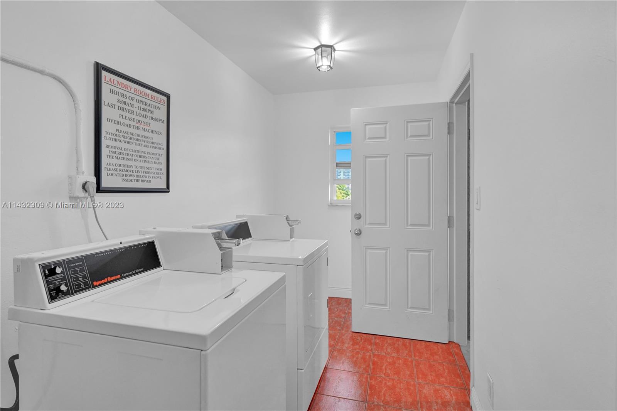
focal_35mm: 18
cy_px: 206
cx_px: 308
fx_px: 310
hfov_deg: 89.7
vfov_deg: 67.1
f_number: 4.5
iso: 1600
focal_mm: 18.1
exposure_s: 1/60
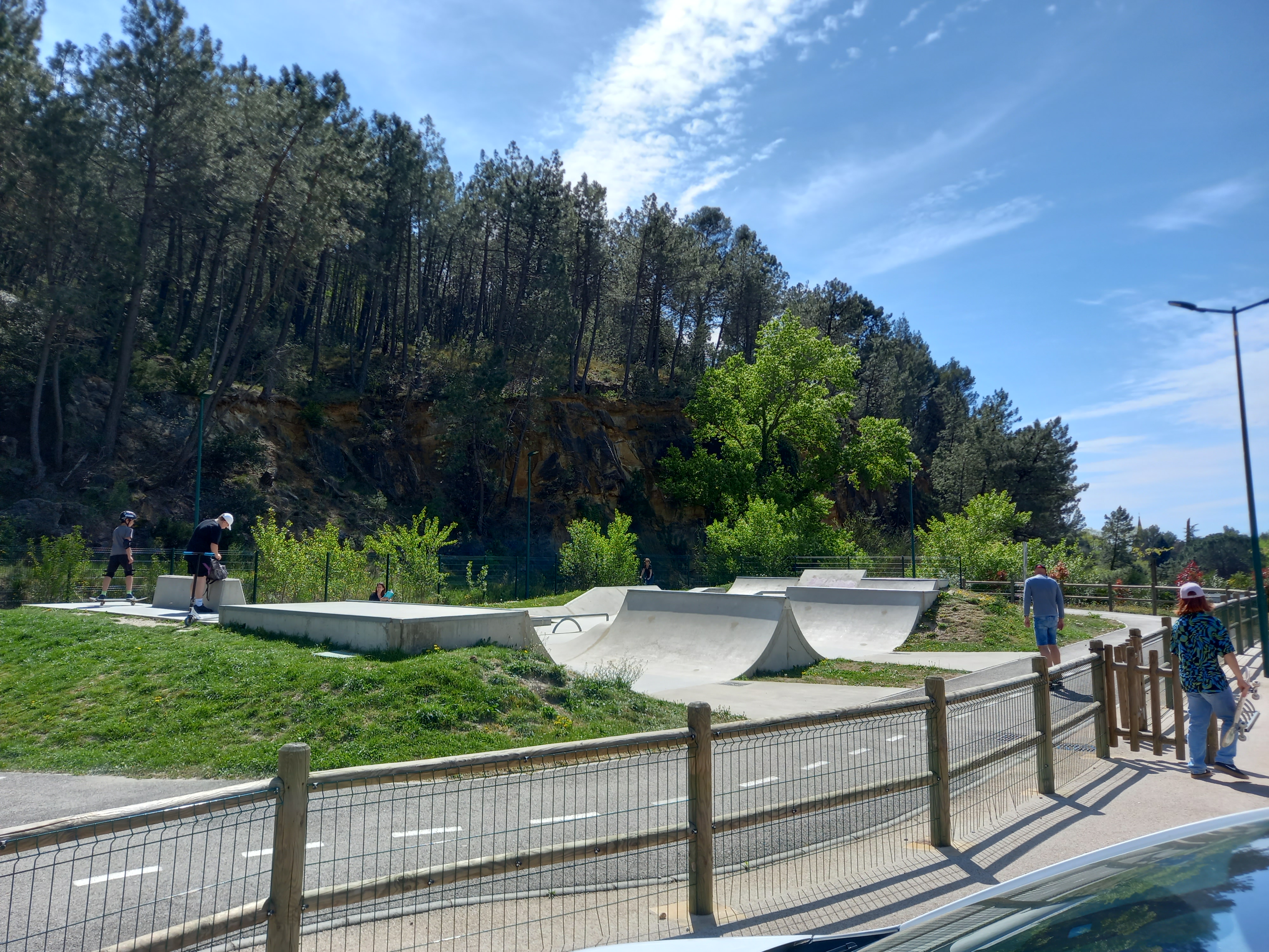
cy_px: 476
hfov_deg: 69.4
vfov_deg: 54.9
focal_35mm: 25
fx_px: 916
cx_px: 634
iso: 25
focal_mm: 4.6
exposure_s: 1/493
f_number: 2
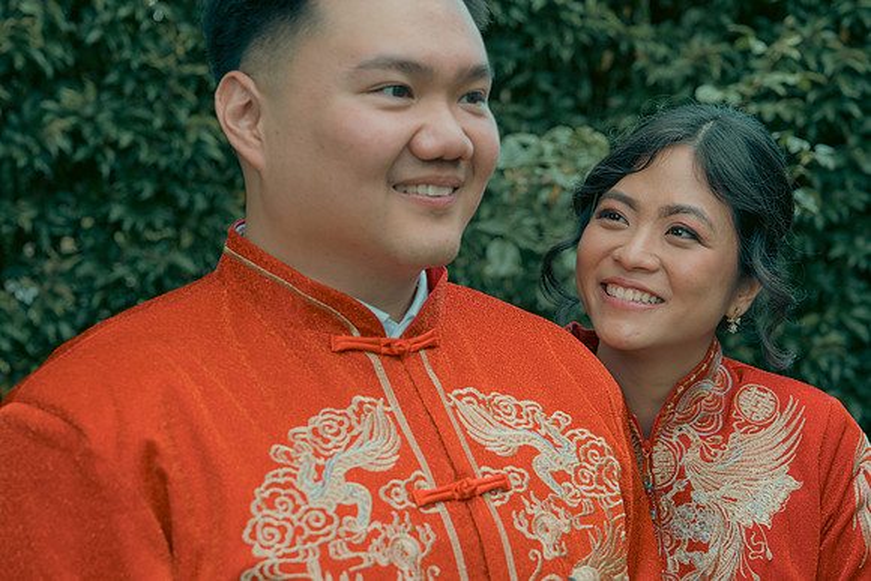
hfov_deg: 28.8
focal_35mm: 70
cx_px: 436
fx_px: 1694
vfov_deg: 19.5
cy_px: 290
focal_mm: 70
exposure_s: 1/160
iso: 400
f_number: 5.6
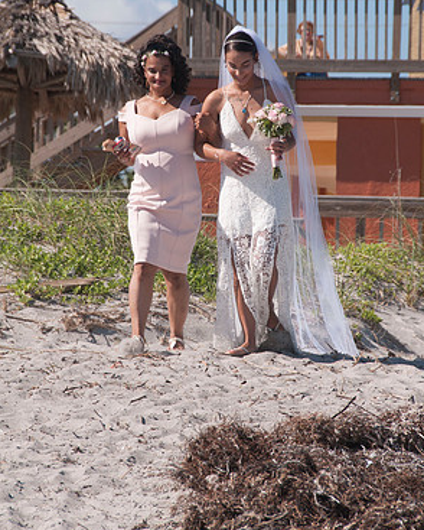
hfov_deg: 5.3
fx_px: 4592
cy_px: 217
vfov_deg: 6.6
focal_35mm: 293
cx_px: 213
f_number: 11
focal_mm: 170
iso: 100
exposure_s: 1/250
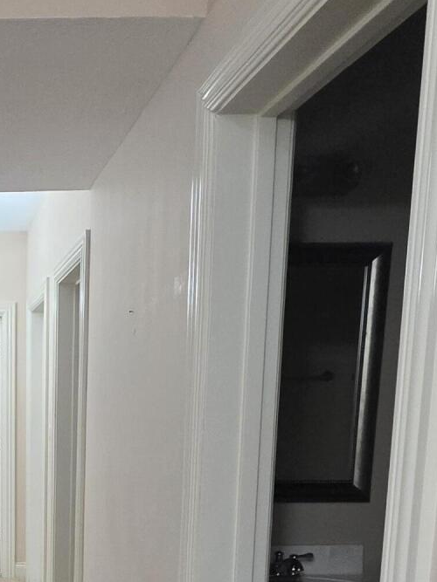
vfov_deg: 44.3
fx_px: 657
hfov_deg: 31.5
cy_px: 506
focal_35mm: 39
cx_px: -73
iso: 1000
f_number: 1.9
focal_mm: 2.2
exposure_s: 1/40
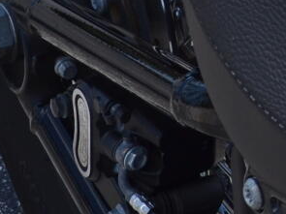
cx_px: 489
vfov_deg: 5.7
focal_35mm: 254
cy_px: -278
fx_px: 2098
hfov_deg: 7.6
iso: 100
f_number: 7.1
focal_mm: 26
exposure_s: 1/200
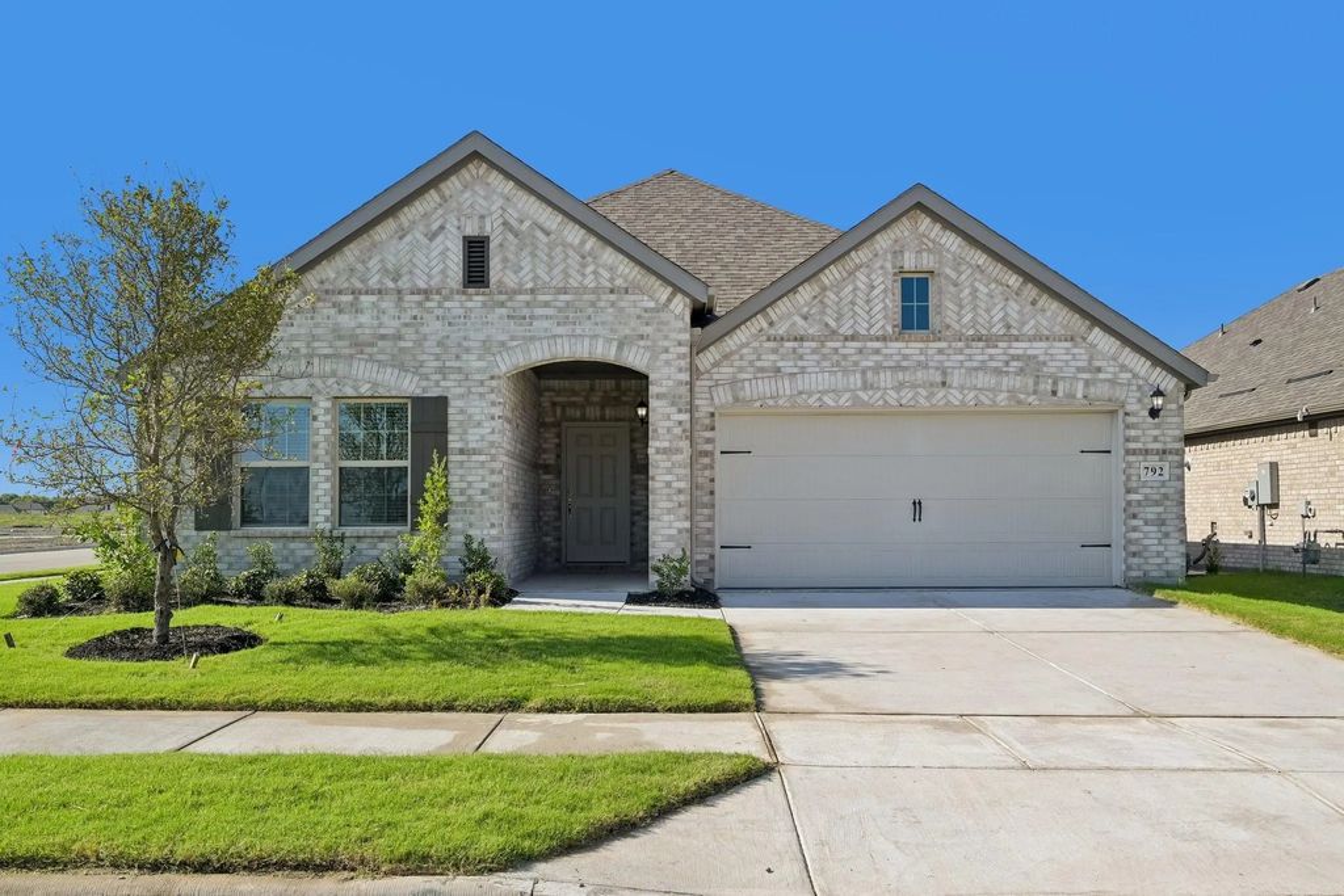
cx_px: 672
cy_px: 448
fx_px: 1120
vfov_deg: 43.6
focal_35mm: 30
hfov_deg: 61.9
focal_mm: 30
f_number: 8
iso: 400
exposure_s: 1/1000
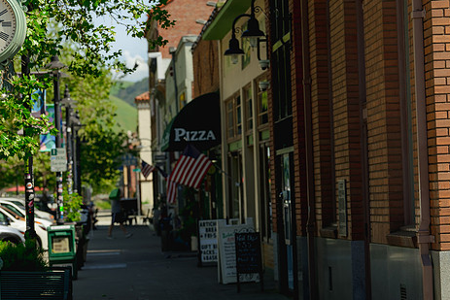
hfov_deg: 12.6
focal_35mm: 163
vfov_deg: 8.4
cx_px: 174
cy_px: 147
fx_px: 2038
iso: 100
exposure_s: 1/1250
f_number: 4.5
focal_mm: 130
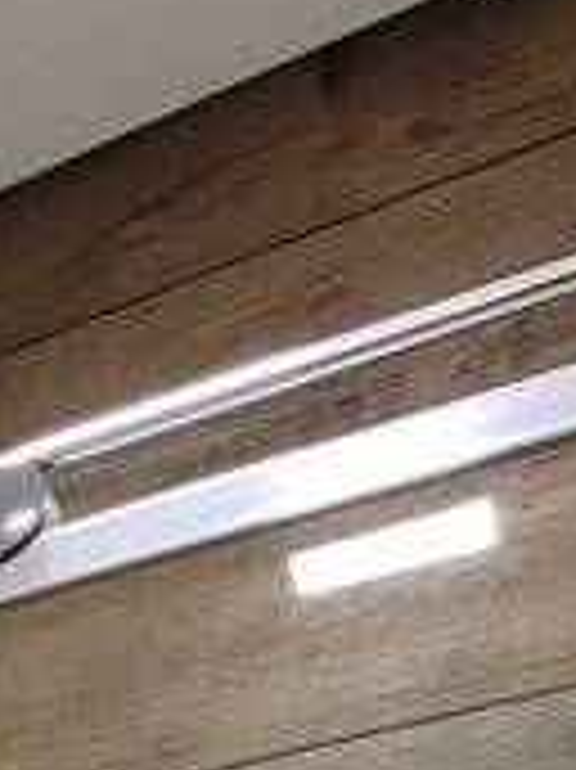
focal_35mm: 82
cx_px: -1076
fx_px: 1822
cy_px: 1788
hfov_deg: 11.6
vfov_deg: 15.3
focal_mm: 1.74
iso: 200
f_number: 2.2
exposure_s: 1/60
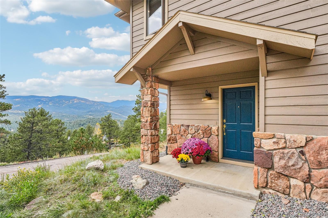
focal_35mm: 19
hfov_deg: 87.7
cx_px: 164
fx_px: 171
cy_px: 109
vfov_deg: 65.2
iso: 800
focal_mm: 12.5
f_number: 8
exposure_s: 1/640
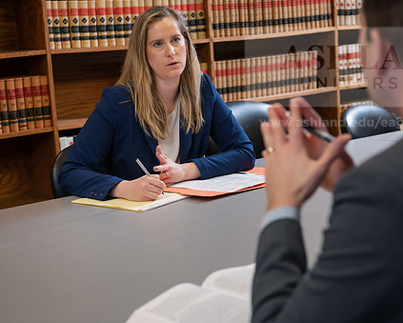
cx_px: 216
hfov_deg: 26.4
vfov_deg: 21.3
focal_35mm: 72
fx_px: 859
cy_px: 142
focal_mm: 56
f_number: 3.5
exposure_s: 1/125
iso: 800
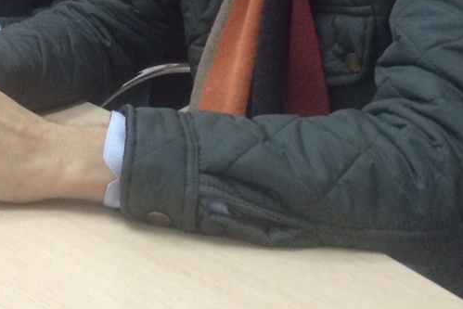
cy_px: -128
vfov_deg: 15.9
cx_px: -24
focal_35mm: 80
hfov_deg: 24.0
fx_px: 1029
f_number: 2.2
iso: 200
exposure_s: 1/33
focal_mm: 4.12
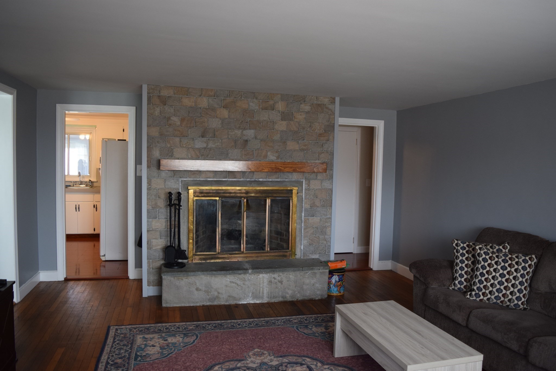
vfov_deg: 47.9
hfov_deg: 67.4
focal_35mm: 27
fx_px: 417
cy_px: 186
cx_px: 278
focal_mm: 18
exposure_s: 1/60
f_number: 4
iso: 500
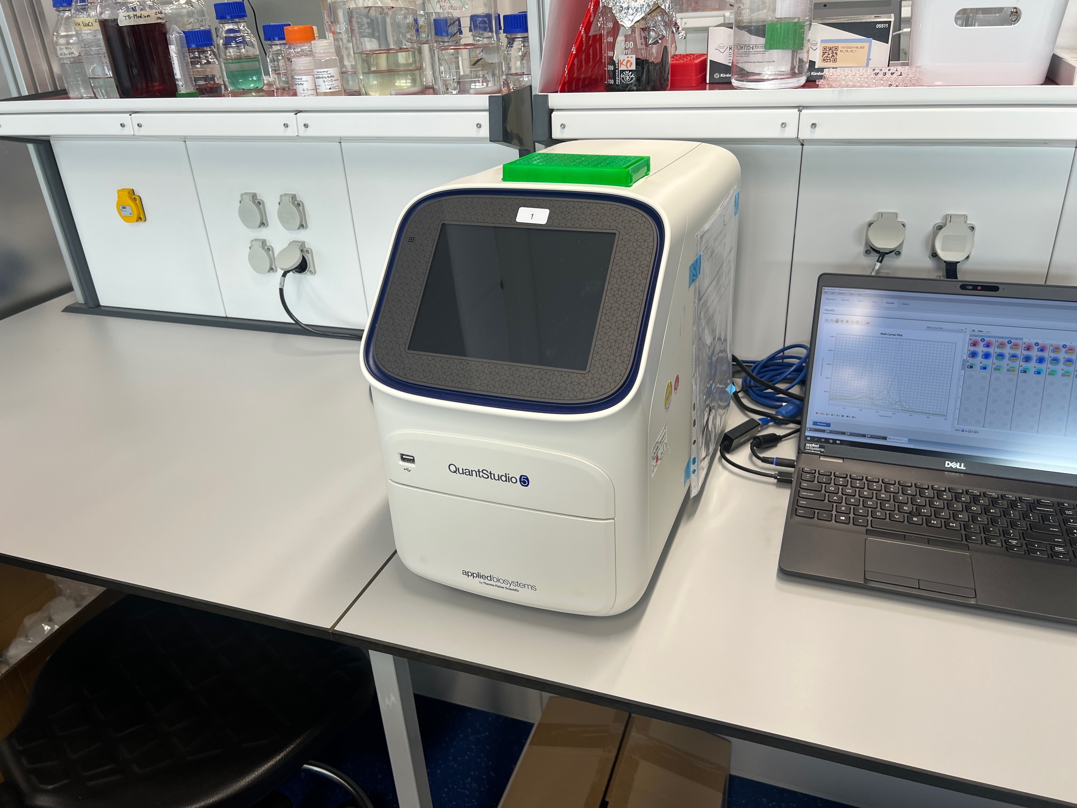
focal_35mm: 26
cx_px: 538
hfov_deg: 67.3
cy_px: 404
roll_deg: +3.8
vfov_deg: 53.1
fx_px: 809
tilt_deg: -26.2
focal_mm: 5.7
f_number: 1.5
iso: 40
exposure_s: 1/100
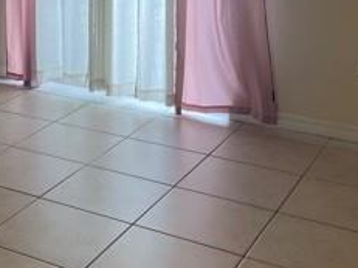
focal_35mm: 72
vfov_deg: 19.9
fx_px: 744
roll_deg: +0.6
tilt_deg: -10.5
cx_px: 6
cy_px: 9
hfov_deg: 25.8
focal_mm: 4.2
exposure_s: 1/60
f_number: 1.6
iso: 64
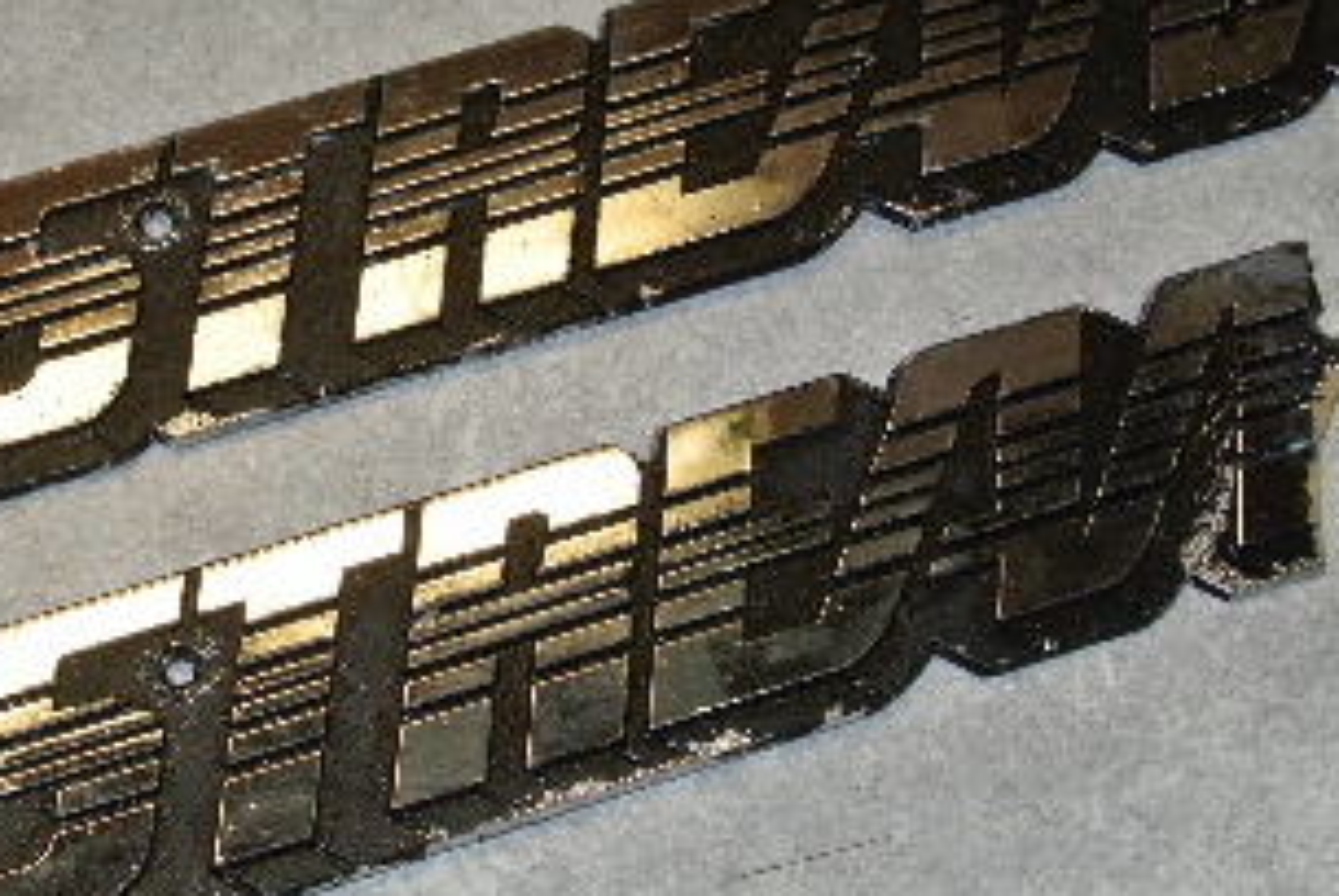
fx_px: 3127
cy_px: 545
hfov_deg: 23.6
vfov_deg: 16.3
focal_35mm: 84
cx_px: 180
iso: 200
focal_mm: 15.1
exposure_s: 1/60
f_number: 5.6
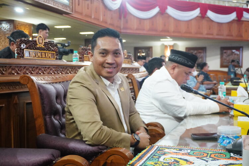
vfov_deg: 30.8
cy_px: 83
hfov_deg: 45.0
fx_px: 301
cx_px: 124
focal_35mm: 44
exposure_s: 1/80
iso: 5000
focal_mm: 29
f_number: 4.5
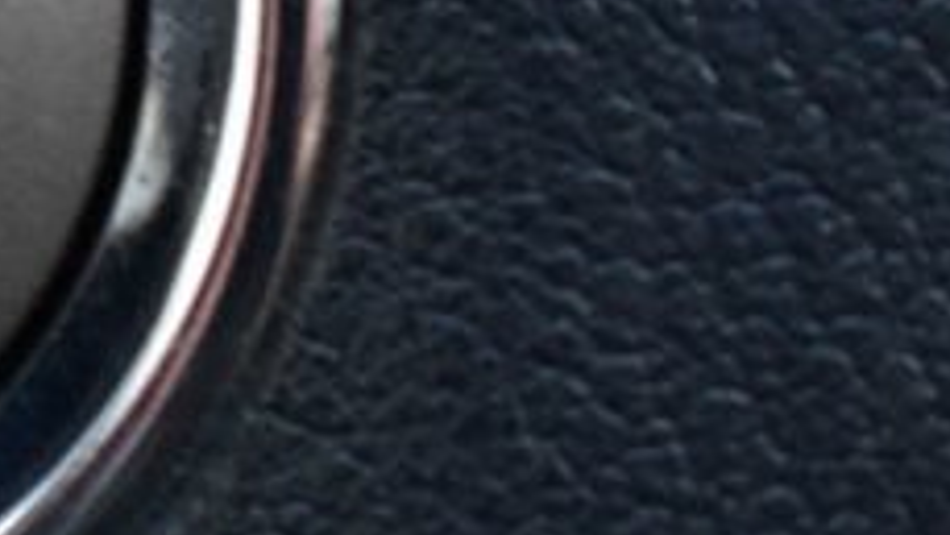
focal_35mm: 337
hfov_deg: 6.4
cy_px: 71
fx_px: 8492
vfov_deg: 3.6
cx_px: -166
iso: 1600
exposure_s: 1/13
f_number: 5.3
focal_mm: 48
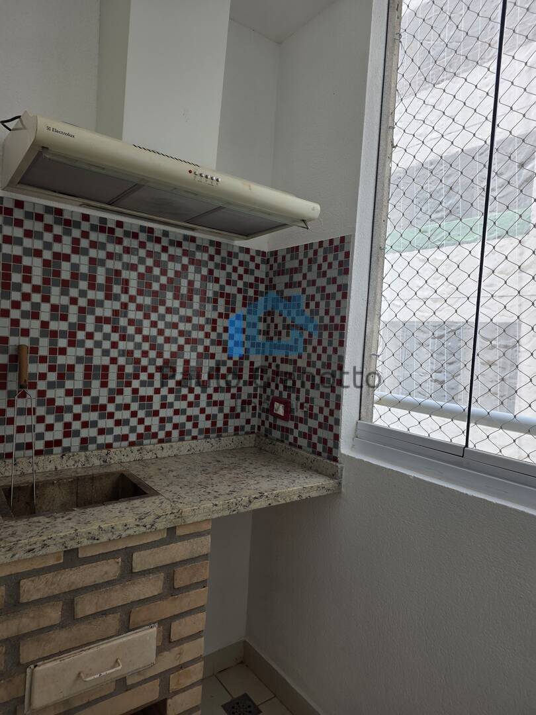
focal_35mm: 23
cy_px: 358
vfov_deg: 73.9
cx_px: 268
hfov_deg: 58.9
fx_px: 475
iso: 80
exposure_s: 1/1654
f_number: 1.7
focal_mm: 6.3
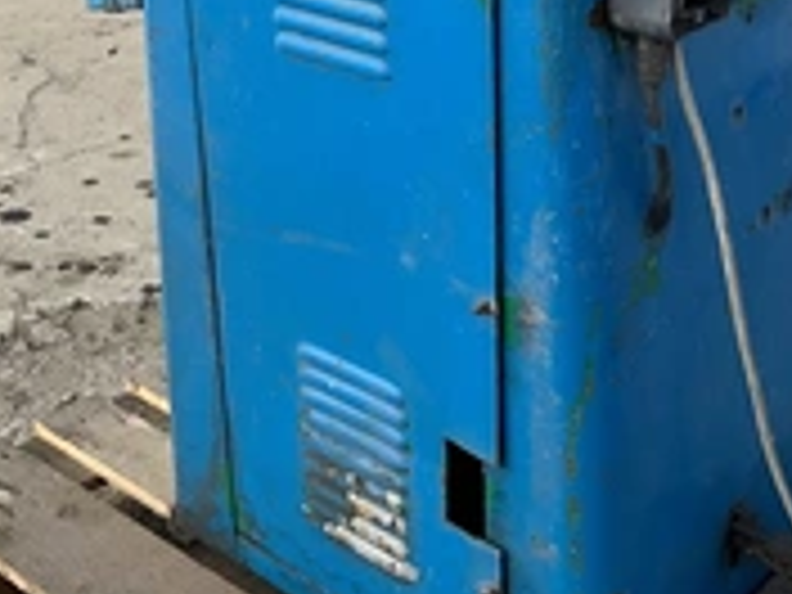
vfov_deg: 24.1
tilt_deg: -20.0
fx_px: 1350
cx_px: 513
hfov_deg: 32.5
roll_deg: +0.4
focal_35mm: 59
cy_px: 54
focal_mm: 5.1
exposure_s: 1/2513
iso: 32
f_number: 1.6
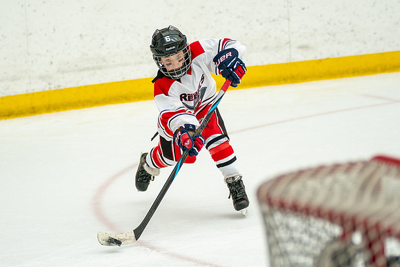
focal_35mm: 237
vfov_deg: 5.8
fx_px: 2633
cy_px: 120
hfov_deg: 8.7
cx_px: 167
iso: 1600
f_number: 3.2
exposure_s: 1/2000
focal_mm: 148
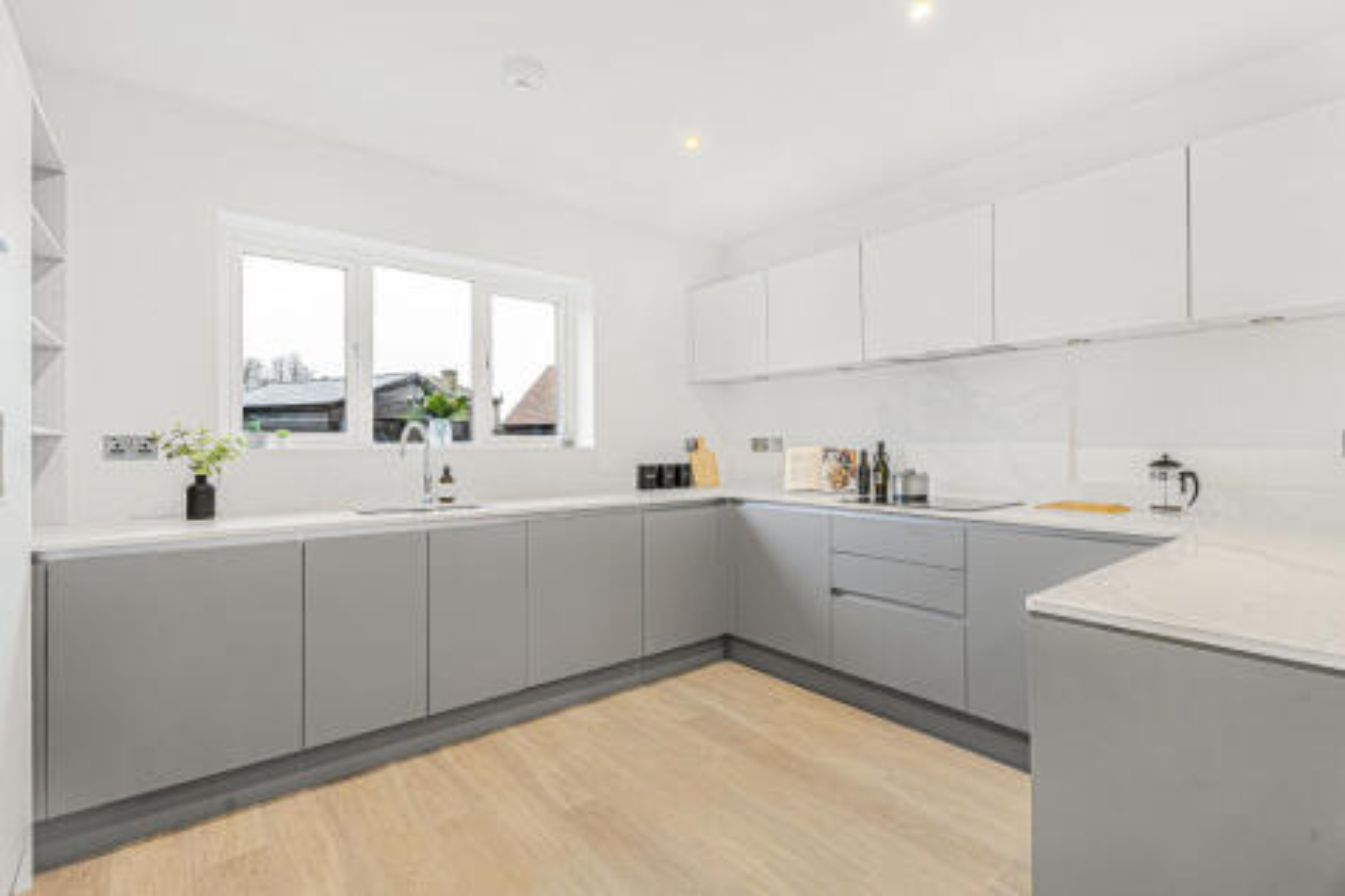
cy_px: 448
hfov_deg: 96.8
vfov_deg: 73.7
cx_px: 672
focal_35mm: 16
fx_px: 598
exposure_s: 1/2.5
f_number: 9
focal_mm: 16
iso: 400
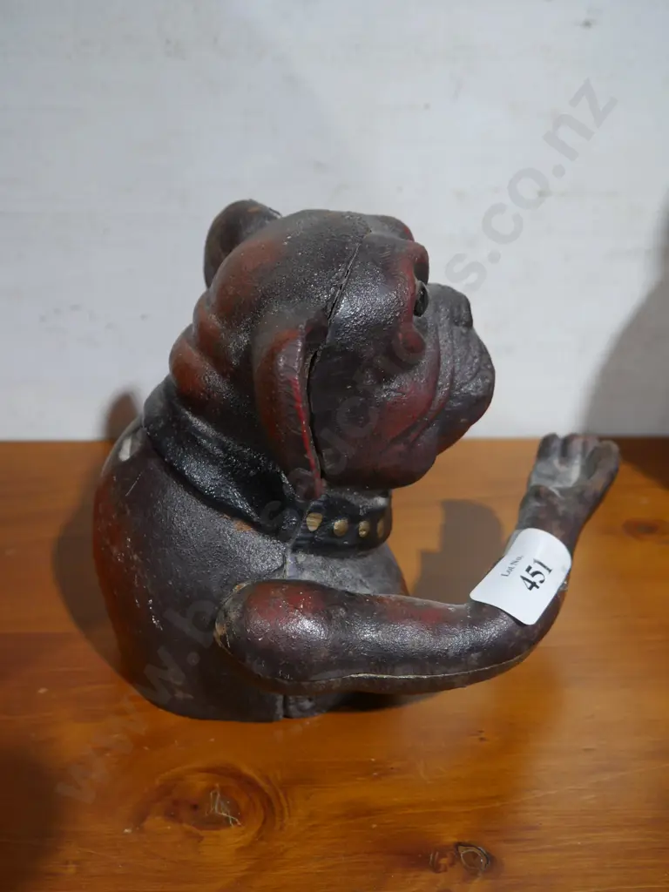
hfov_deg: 39.7
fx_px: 928
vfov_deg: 51.4
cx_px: 334
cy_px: 446
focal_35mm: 36
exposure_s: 1/60
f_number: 4
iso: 640
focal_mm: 18
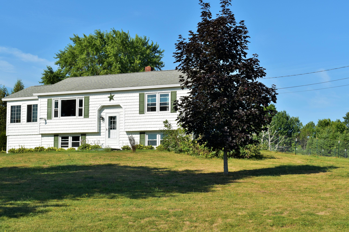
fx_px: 553
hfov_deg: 35.1
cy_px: 116
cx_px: 174
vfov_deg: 23.8
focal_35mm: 57
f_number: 13
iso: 100
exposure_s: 1/200
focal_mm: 38
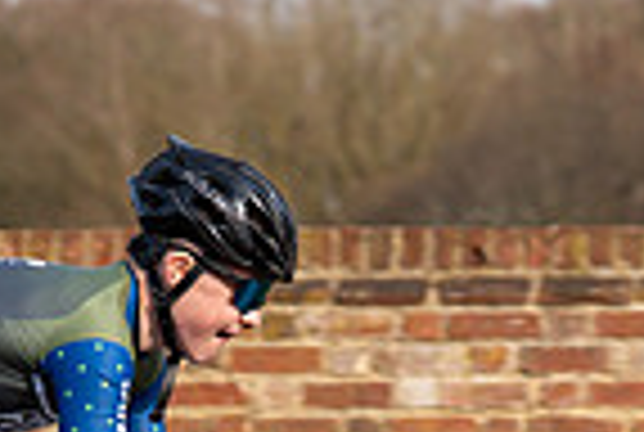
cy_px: 389
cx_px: 63
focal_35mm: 340
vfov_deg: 4.1
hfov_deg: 6.0
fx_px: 6095
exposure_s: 1/800
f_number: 4
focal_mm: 84
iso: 100
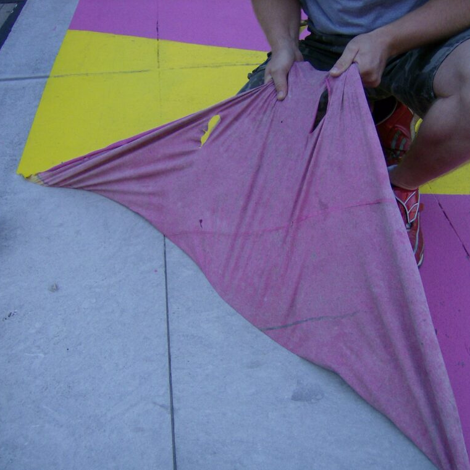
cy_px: 240
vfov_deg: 39.2
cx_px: 271
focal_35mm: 43
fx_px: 661
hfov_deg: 39.1
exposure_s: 1/257
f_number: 2.8
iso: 100
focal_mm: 6
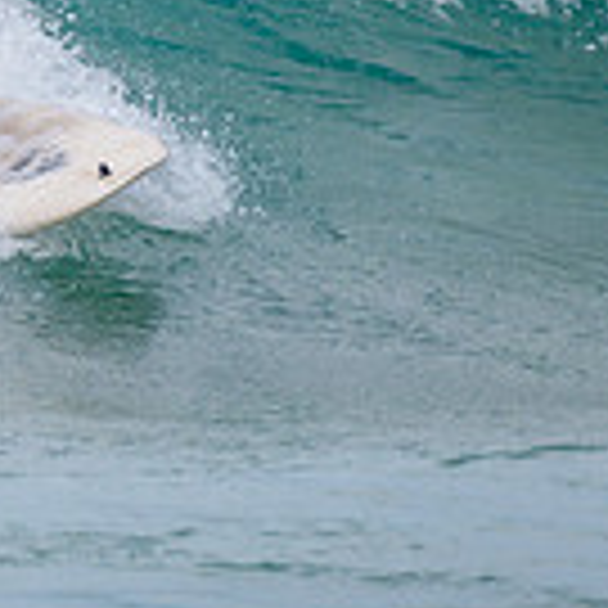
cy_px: -9
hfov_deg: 0.8
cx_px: -283
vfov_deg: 0.8
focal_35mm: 2236
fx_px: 44433
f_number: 5.6
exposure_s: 1/2000
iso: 200
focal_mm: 500
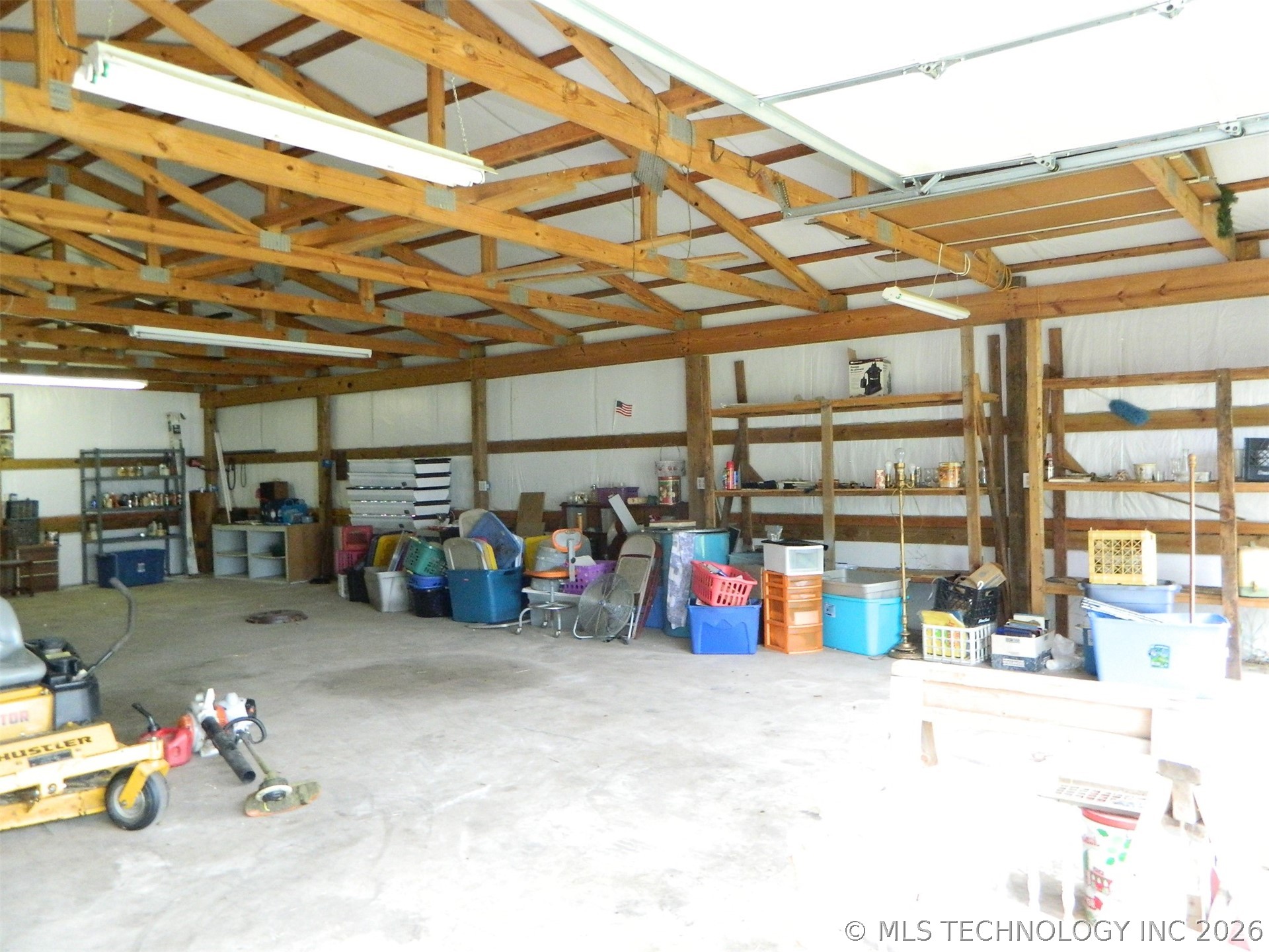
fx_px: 916
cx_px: 634
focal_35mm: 25
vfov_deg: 54.9
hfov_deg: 69.4
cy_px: 476
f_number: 3.1
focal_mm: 4.5
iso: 560
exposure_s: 1/30
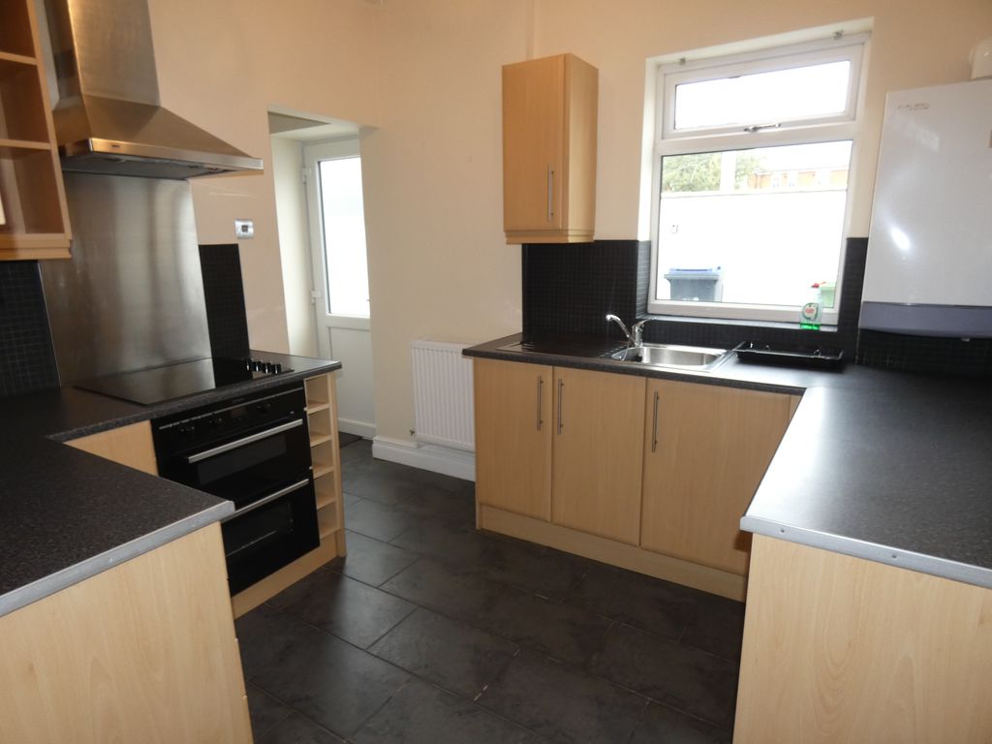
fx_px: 573
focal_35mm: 20
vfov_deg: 66.0
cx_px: 496
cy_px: 372
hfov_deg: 81.7
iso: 200
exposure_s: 1/60
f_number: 2.8
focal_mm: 3.6
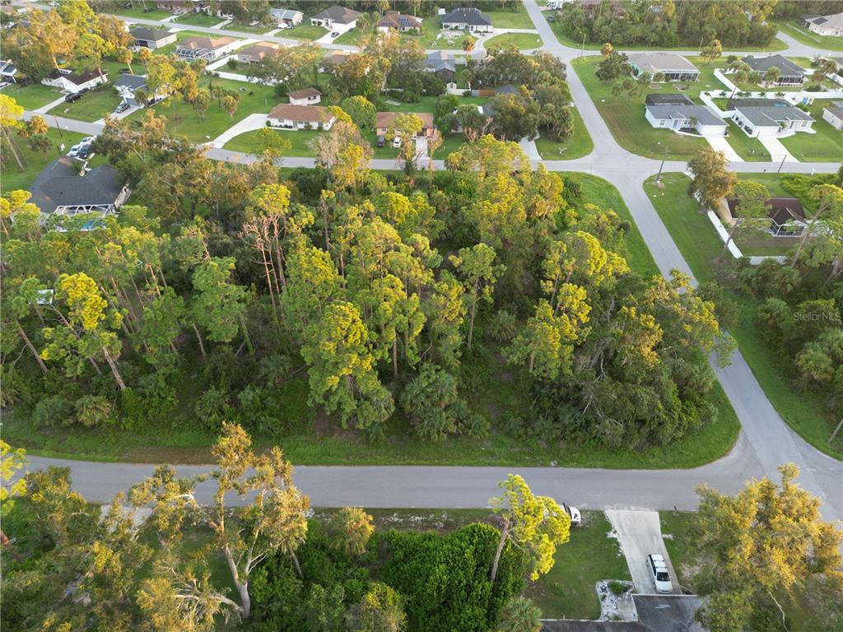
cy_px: 316
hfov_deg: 71.6
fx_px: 584
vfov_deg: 56.8
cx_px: 422
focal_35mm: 24
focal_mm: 6.72
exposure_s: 1/60
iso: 110
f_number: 1.7
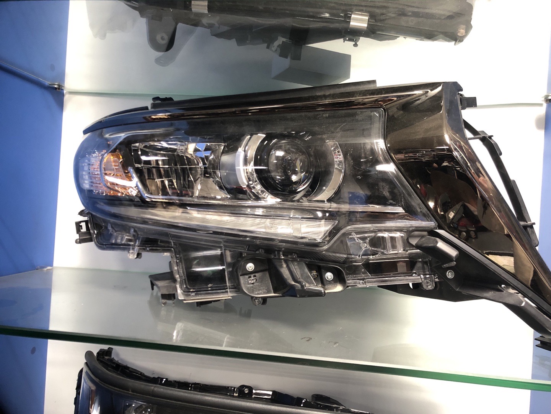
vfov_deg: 49.7
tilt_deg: +1.0
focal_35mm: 28
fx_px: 446
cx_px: 276
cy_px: 207
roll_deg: -1.9
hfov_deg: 63.4
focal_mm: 4
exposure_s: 1/15
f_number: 1.8
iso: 64
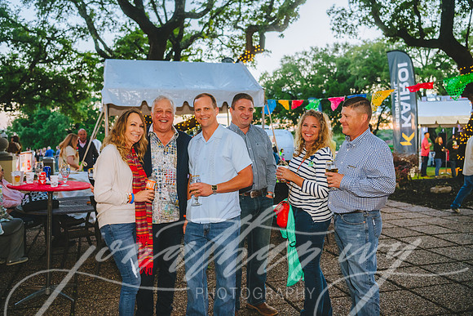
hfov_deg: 54.4
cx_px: 236
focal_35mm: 35
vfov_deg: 37.9
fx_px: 460
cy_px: 158
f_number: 3.5
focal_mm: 35
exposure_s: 1/100
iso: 800
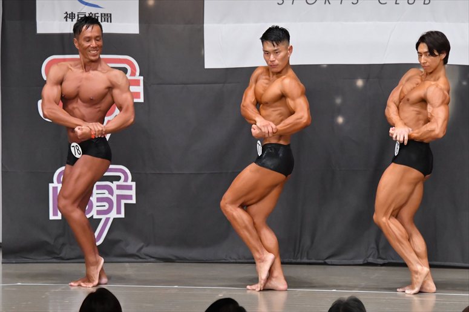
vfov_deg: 6.1
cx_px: 234
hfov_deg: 9.2
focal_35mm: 225
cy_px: 156
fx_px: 2930
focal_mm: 150
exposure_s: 1/400
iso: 6400
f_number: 5.6
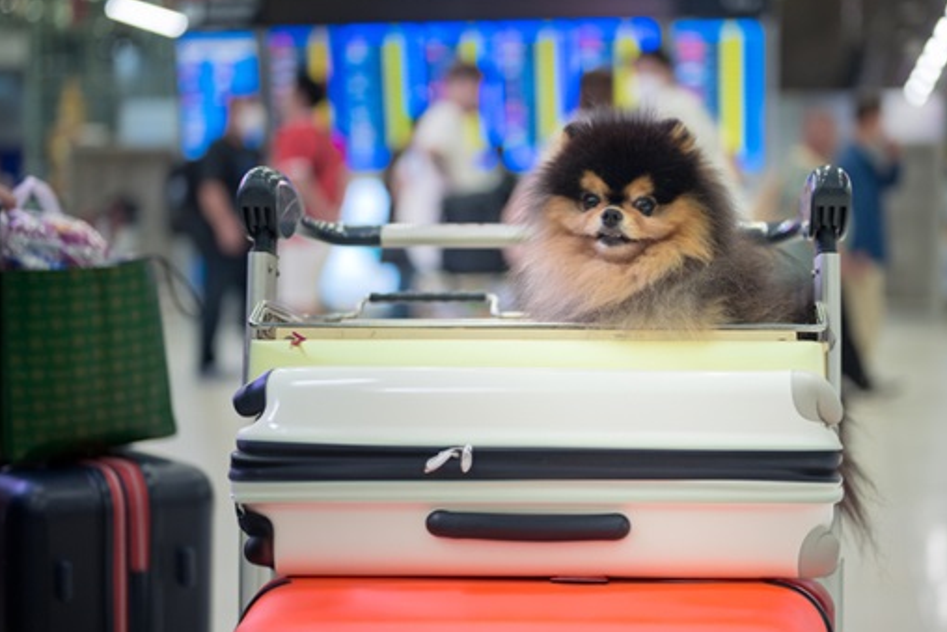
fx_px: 1552
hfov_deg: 33.9
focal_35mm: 59
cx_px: 542
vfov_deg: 23.0
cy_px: 300
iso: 320
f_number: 1.8
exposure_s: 1/125
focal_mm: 50
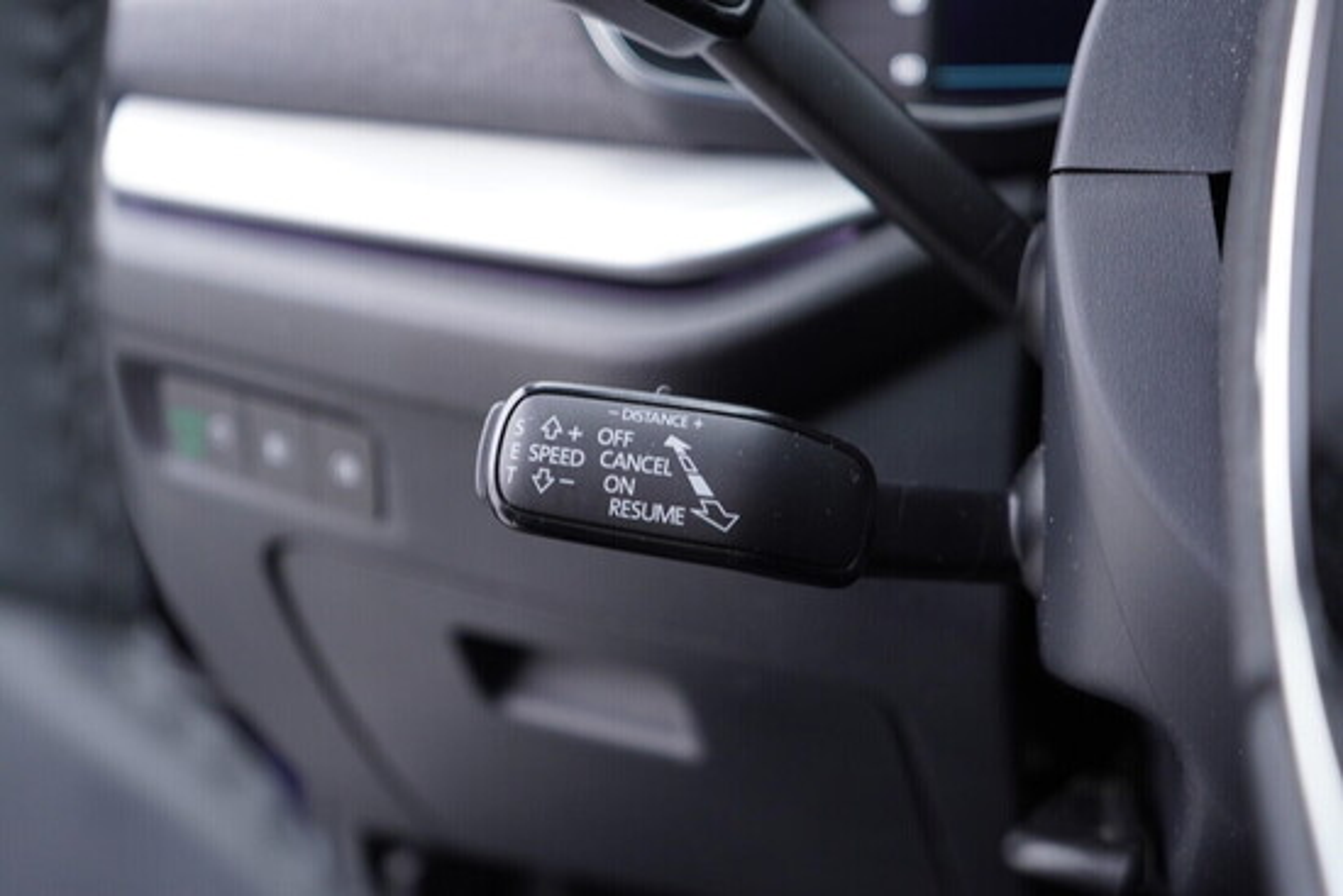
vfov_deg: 36.9
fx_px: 1343
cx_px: 672
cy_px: 448
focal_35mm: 36
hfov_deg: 53.1
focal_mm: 24
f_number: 2.8
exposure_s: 1/40
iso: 320
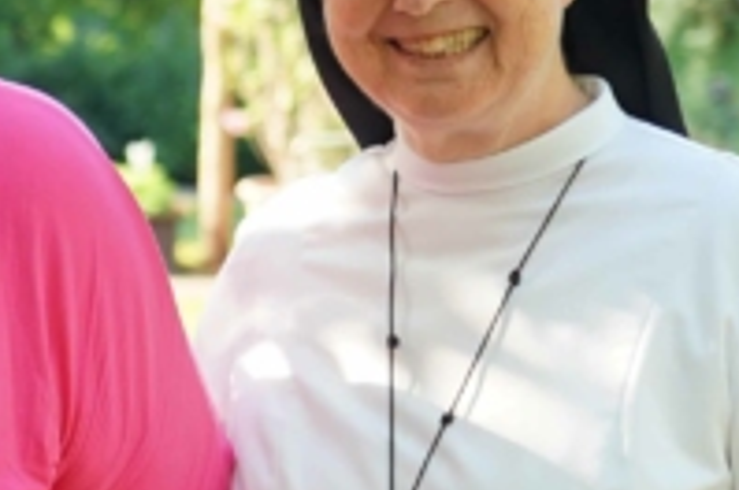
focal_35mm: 263
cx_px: -546
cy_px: 429
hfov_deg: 7.6
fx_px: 5390
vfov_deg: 5.2
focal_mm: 51
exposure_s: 1/160
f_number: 4
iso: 160
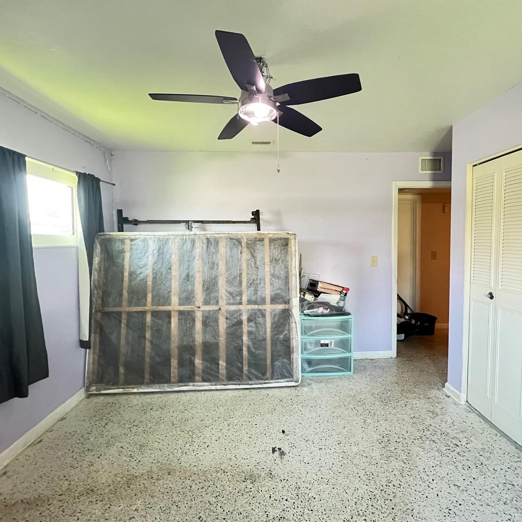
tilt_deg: -3.5
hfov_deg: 87.3
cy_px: 254
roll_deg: +0.0
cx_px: 281
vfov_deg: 87.4
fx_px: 273
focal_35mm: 16
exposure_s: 1/59
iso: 800
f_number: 1.8
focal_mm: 1.57
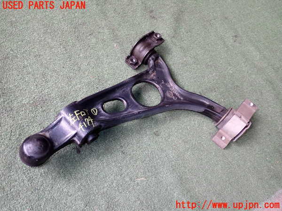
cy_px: 106
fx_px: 244
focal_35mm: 30
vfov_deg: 46.8
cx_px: 141
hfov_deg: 60.0
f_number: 2.3
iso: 200
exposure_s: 1/100
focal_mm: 5.4
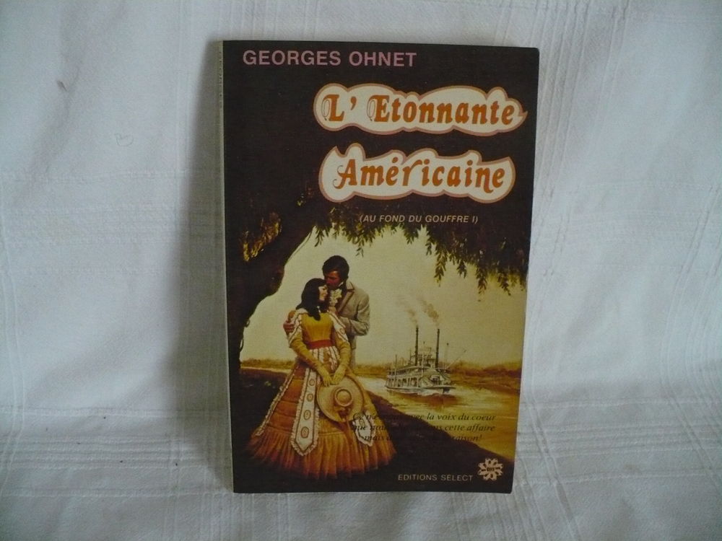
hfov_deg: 50.1
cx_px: 361
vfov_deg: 38.7
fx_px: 772
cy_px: 270
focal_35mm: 37
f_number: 2.8
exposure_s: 1/13
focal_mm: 6.1
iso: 800
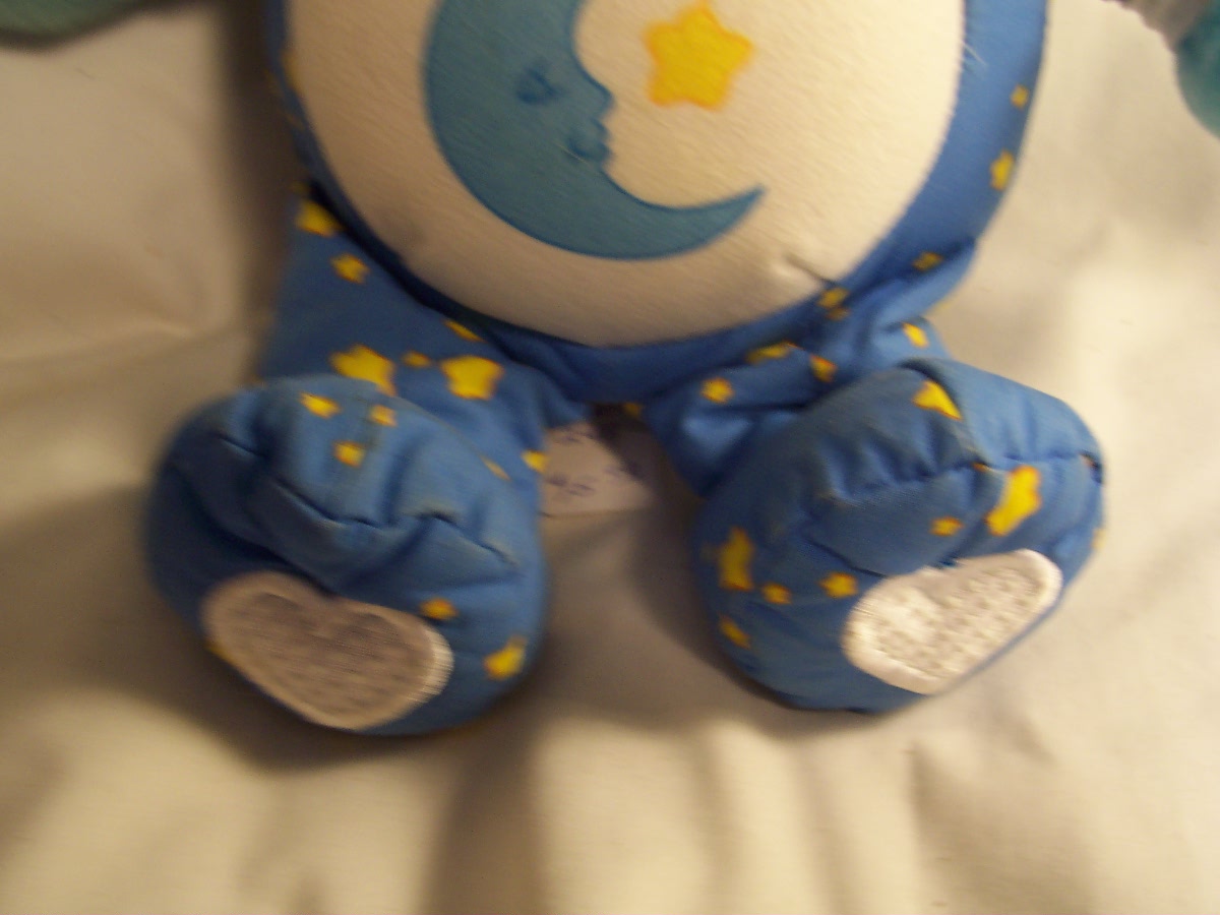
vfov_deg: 38.7
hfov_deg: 50.1
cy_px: 458
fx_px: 1304
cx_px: 610
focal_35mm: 37
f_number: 2.8
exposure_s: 1/90
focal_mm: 5.6
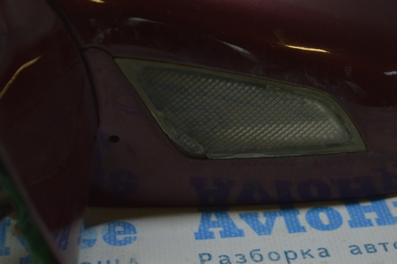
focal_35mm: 82
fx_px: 909
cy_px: 132
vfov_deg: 16.5
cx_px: 198
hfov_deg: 24.6
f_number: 5.6
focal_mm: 55
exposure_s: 1/80
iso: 400
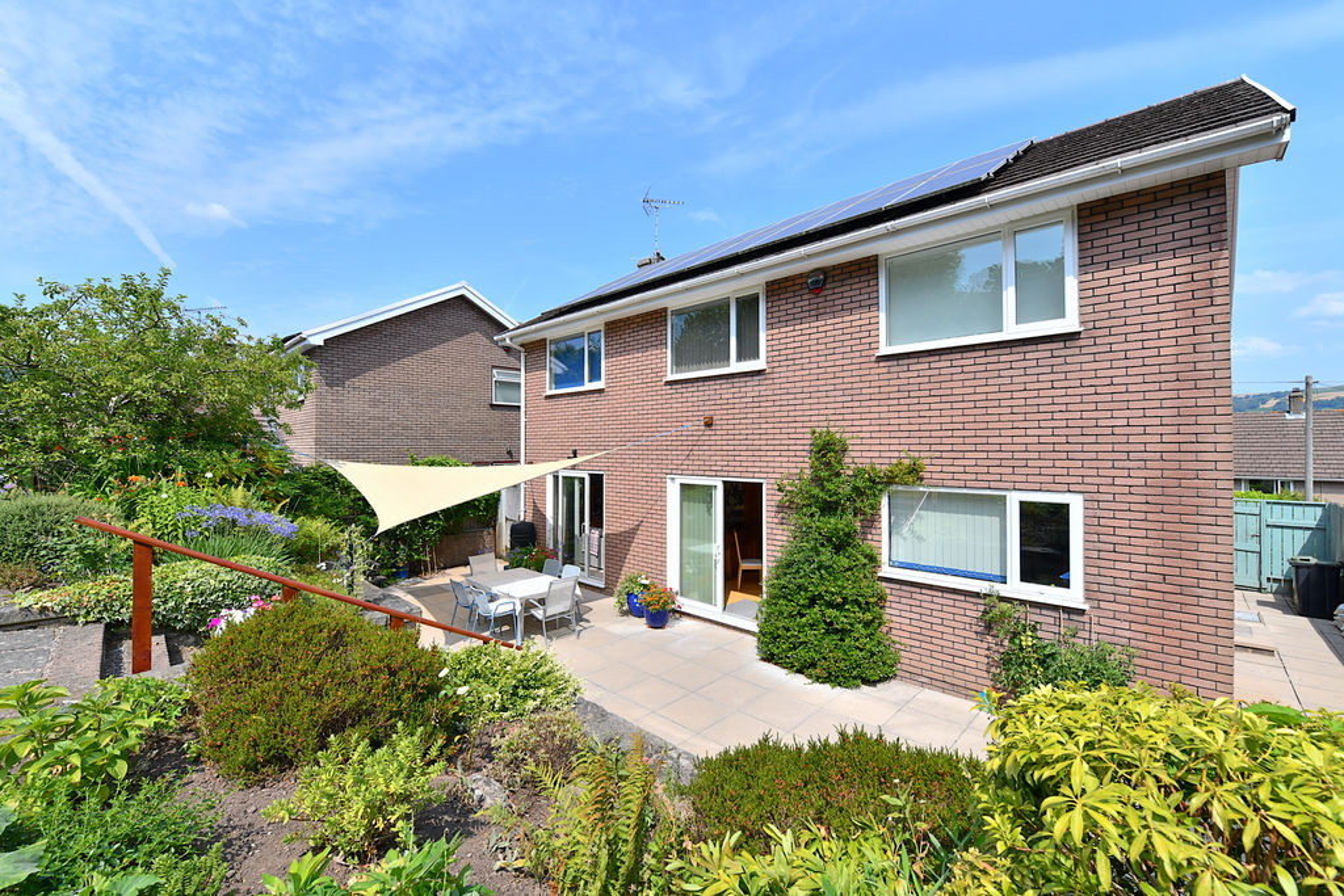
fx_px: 523
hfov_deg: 104.2
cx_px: 672
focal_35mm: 14
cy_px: 448
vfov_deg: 81.2
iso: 250
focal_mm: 14
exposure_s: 1/500
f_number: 11
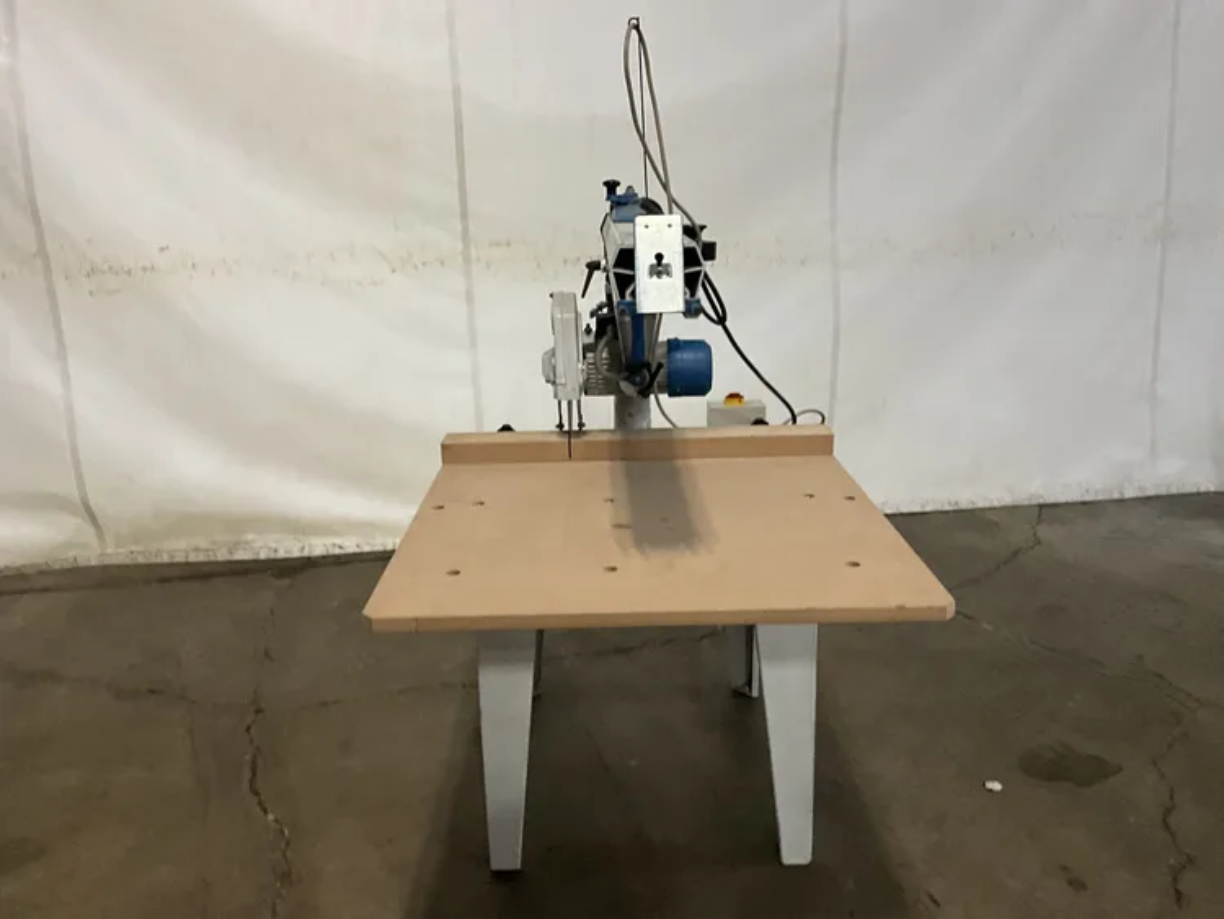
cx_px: 612
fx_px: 1026
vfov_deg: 48.3
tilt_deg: -18.1
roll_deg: +1.3
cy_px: 460
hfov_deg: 61.6
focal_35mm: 29
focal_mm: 3
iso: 200
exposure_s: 1/60
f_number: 1.8
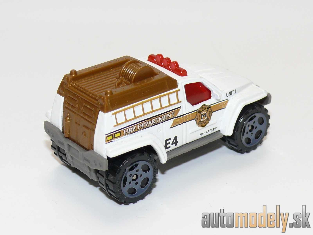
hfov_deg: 20.7
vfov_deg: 15.6
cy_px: 118
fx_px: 859
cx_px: 156
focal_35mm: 95
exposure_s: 1/30
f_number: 4
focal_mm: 12.9
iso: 100
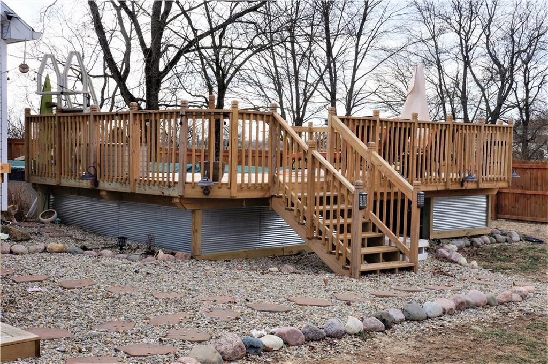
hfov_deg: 43.7
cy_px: 182
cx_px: 274
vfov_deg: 29.8
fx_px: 684
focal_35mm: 45
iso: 100
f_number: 13
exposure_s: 1/80
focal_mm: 30
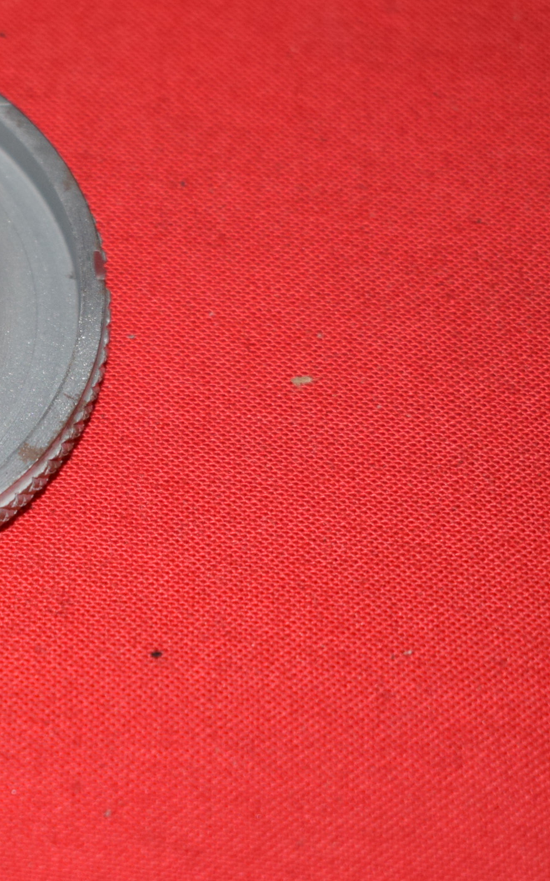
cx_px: -202
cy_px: 437
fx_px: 3119
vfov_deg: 16.1
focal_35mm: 130
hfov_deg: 9.8
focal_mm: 40
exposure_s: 1/125
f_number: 5
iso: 640
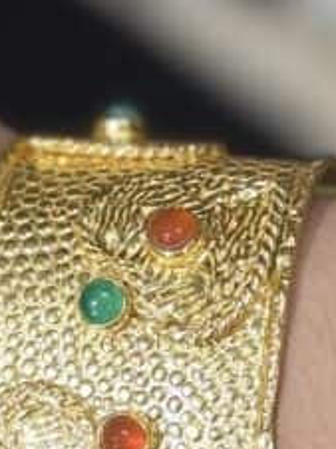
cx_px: 249
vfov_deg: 8.4
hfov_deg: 6.3
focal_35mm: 236
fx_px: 3060
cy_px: 366
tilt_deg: -71.2
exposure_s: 1/100
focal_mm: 5.96
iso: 40
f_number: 1.6
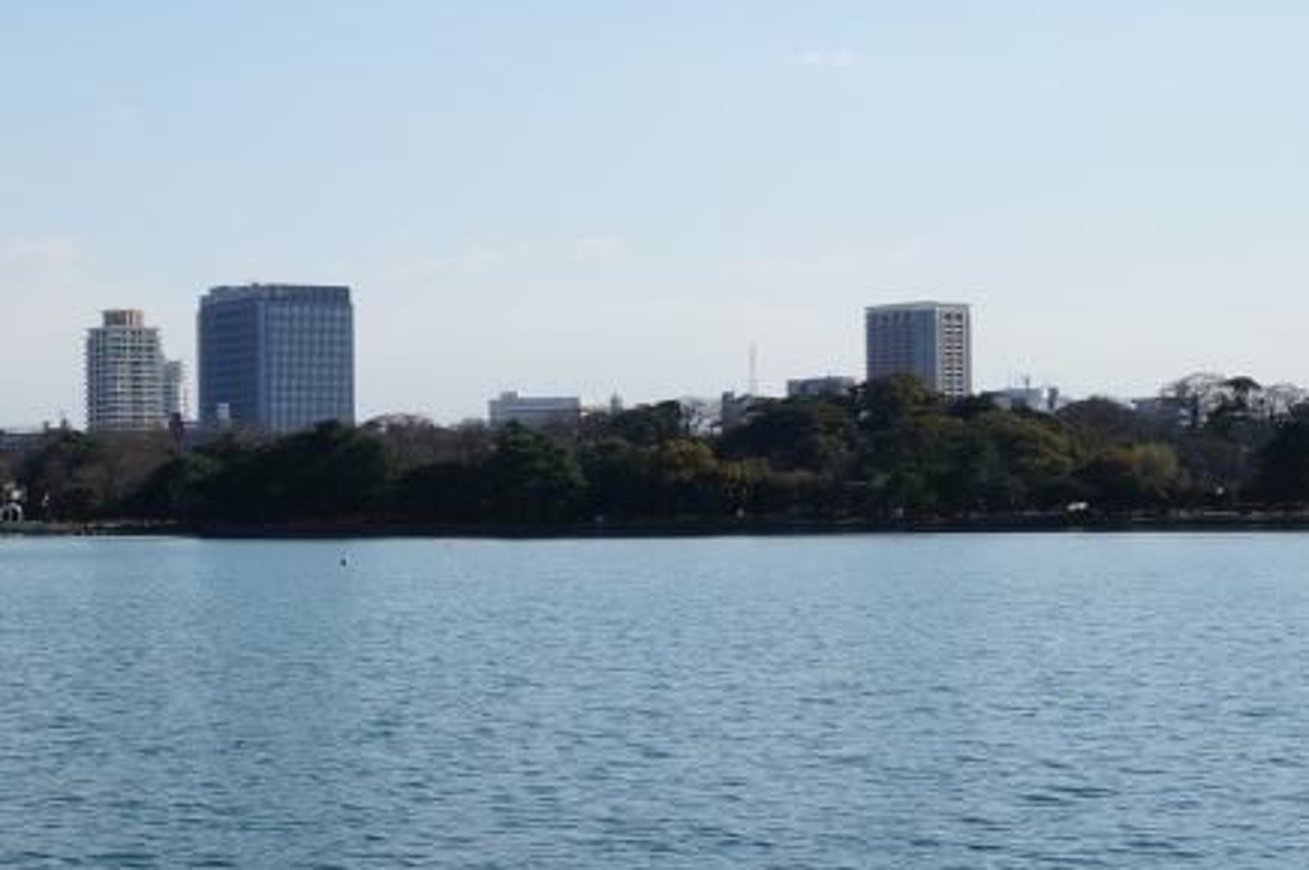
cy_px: 488
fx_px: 2506
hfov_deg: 27.1
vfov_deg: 19.7
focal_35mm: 69
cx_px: -84
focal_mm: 20
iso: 200
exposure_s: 1/320
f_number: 13
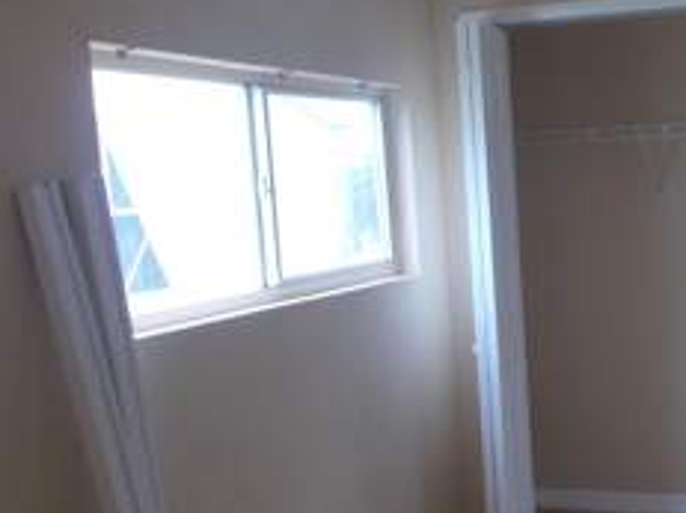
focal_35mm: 54
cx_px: 567
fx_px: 1070
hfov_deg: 34.3
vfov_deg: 27.0
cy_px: 274
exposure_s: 1/25
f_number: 3.2
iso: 125
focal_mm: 4.6
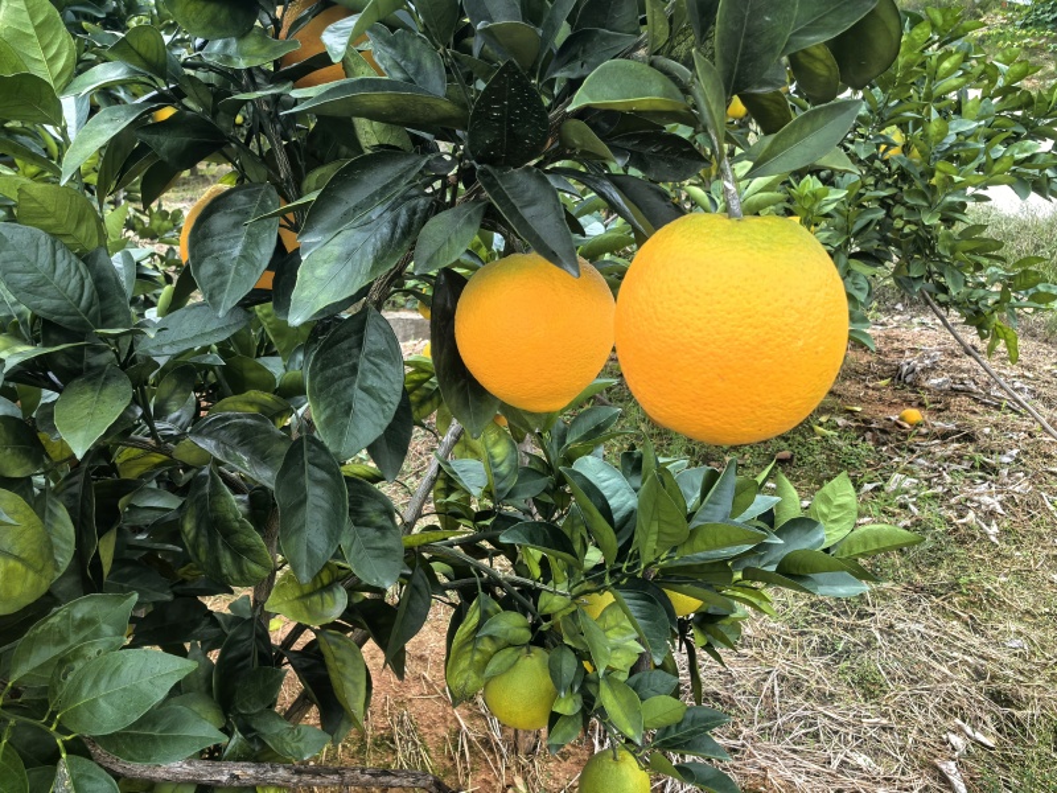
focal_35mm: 27
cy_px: 396
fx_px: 824
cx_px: 528
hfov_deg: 65.3
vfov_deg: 51.4
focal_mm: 5.75
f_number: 4
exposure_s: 1/99.5
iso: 200
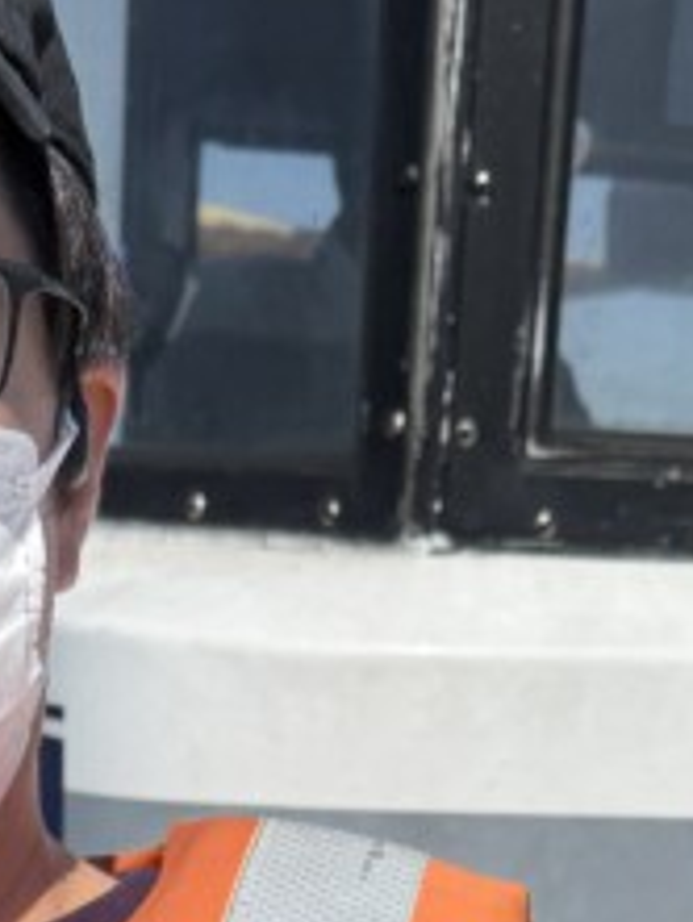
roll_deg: -3.2
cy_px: 1327
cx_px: 250
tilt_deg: -17.8
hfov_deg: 17.0
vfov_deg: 19.9
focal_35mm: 87
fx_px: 2320
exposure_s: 1/14286
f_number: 1.78
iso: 80
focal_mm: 6.76
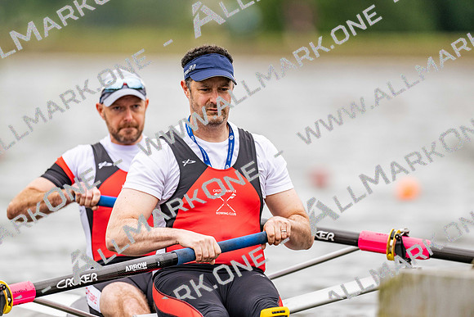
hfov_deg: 3.4
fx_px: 7901
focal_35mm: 600
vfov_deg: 2.3
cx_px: 237
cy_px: 158
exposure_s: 1/2500
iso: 720
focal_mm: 600
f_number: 4
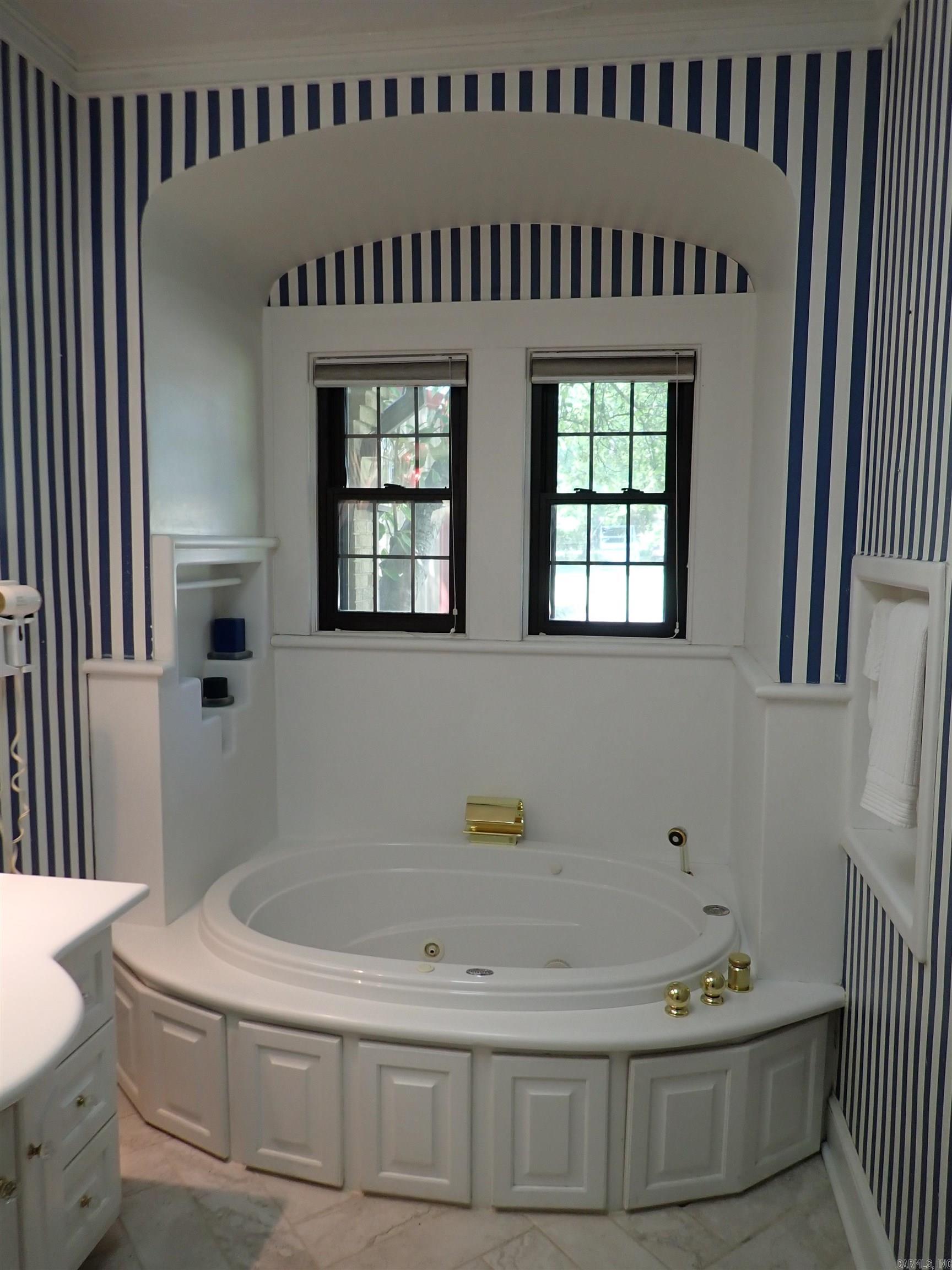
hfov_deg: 54.9
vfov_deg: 69.4
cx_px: 476
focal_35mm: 25
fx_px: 917
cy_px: 635
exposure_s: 1/80
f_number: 2
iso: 200
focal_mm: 4.5
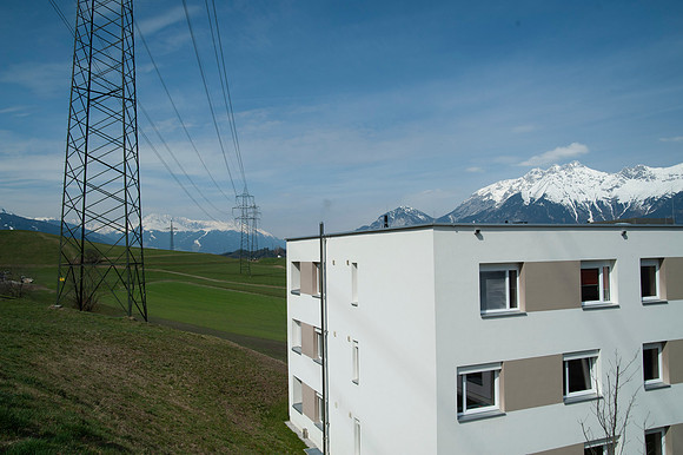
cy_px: 228
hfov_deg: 65.5
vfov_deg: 46.4
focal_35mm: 28
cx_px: 342
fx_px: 531
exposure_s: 1/1000
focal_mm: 28
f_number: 11
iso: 200
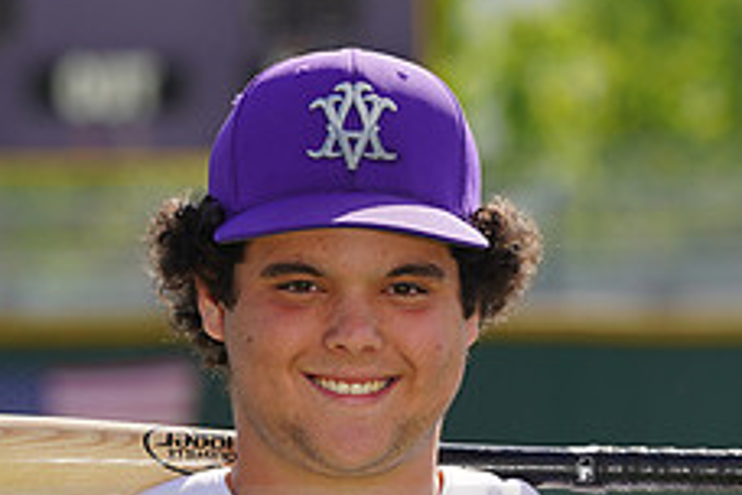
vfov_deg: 2.4
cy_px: 528
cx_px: 358
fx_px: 11995
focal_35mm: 582
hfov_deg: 3.5
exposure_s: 1/250
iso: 100
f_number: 8
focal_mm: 229
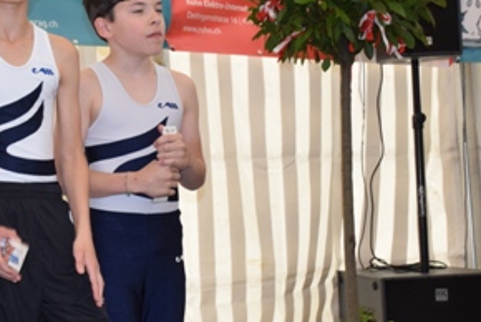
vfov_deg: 15.9
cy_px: 190
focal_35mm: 86
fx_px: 1150
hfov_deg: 23.2
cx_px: 88
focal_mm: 26
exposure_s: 1/125
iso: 500
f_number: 5.6
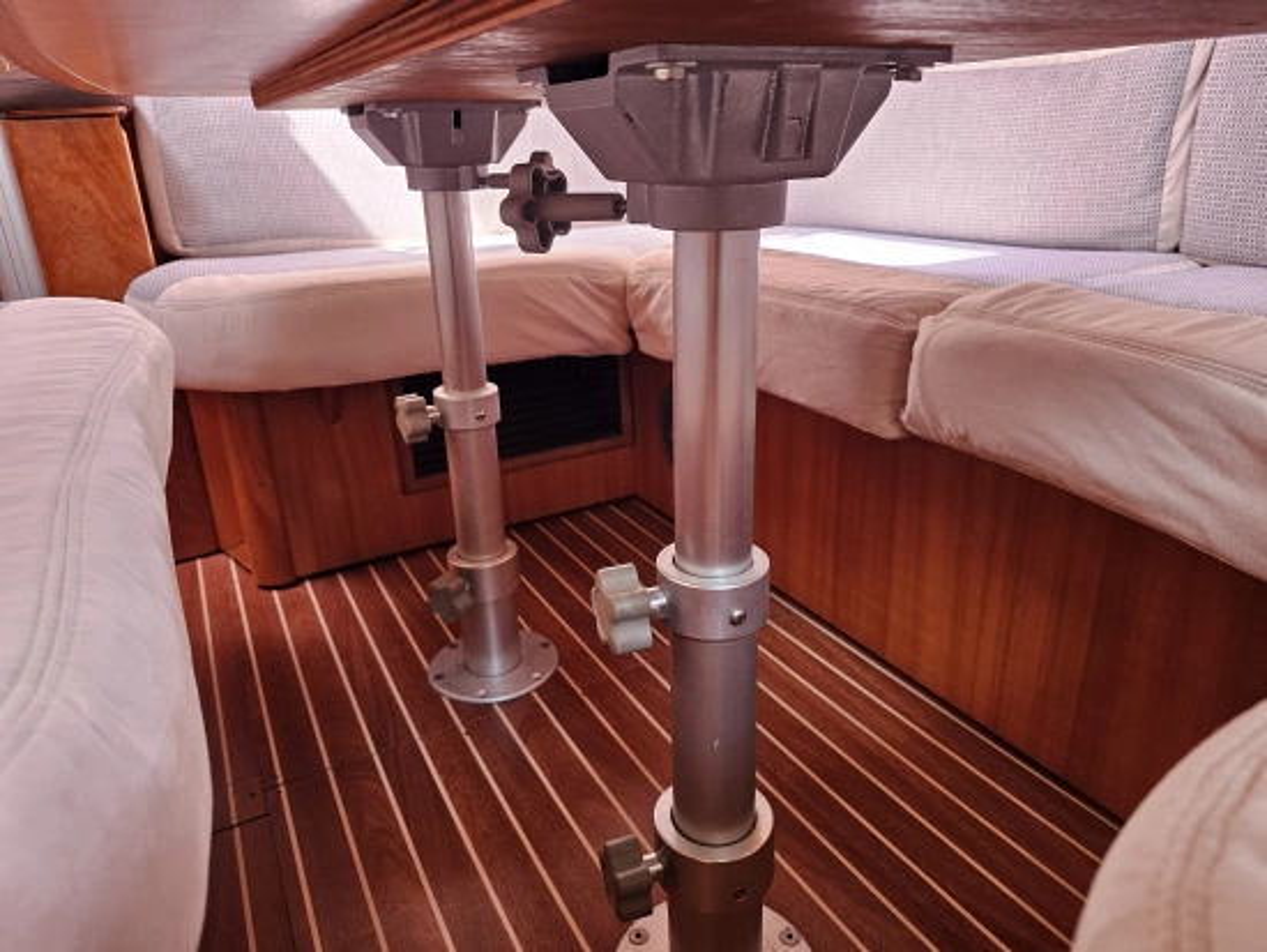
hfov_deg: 73.9
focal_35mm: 23
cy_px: 476
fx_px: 842
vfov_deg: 58.9
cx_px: 634
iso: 160
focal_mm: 6.3
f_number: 1.7
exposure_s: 1/120
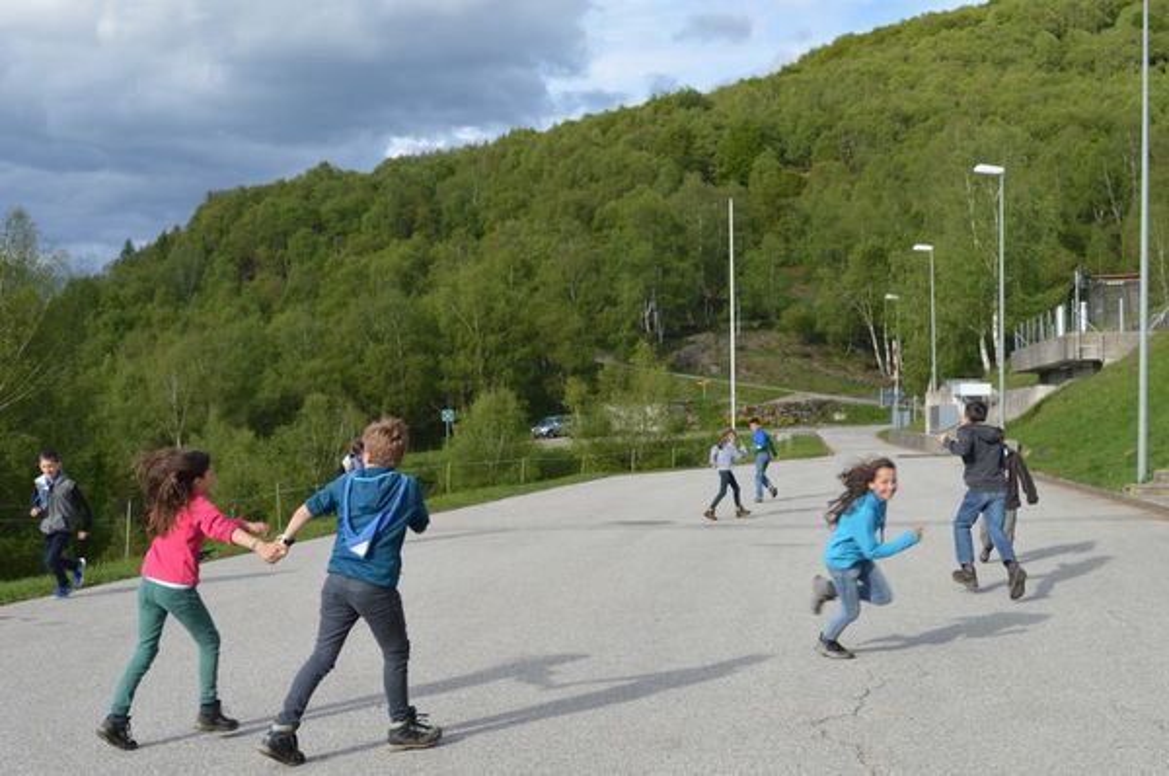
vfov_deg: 29.8
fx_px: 1459
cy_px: 388
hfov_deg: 43.7
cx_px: 584
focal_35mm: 45
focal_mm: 30
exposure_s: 1/200
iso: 100
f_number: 7.1
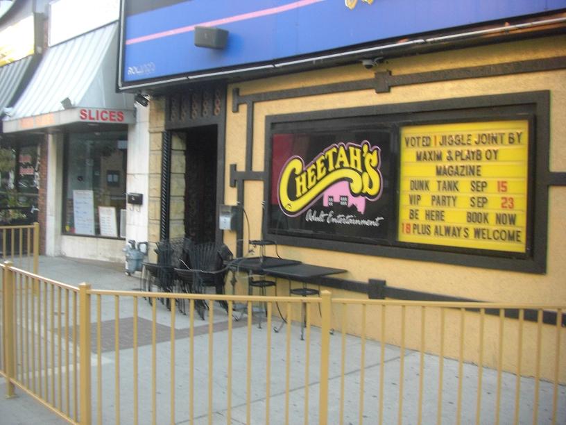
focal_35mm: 38
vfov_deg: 37.7
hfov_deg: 49.0
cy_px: 212
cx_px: 283
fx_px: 621
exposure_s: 1/100
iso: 200
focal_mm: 6.3
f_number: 3.4
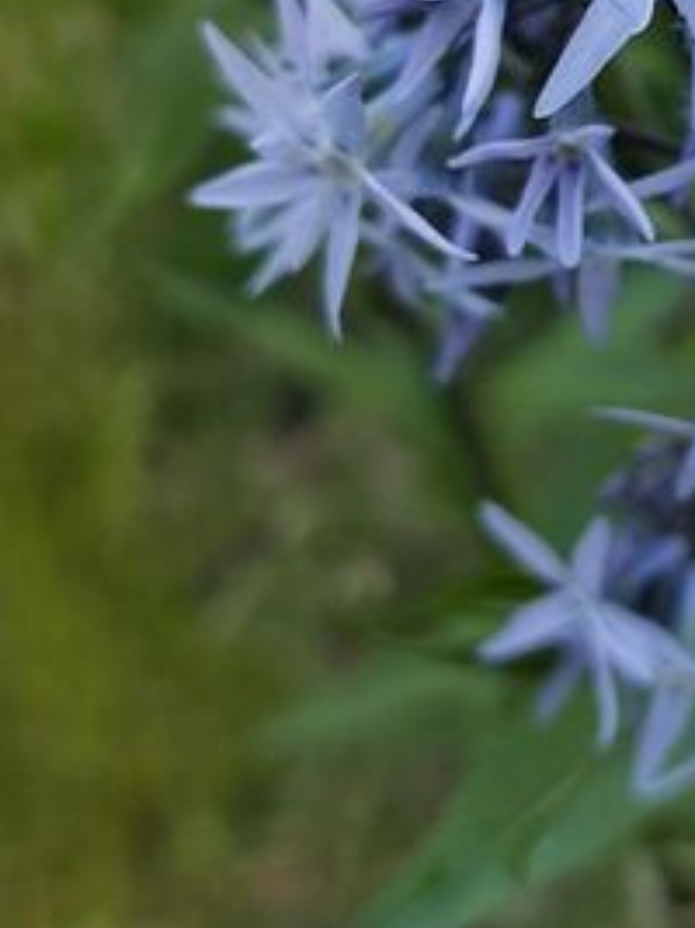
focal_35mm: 75
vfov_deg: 25.4
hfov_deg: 18.5
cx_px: 844
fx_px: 2009
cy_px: 132
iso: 80
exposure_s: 1/50
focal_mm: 5.23
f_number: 1.8
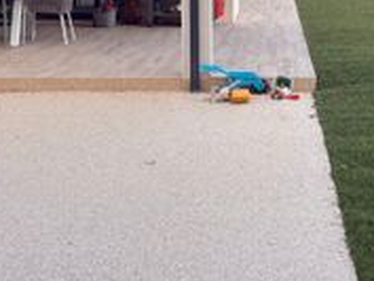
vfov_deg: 16.6
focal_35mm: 88
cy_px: 46
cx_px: 302
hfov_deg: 21.9
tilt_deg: -7.7
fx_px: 951
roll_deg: -0.2
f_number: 1.6
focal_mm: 5.96
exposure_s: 1/1081
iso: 64
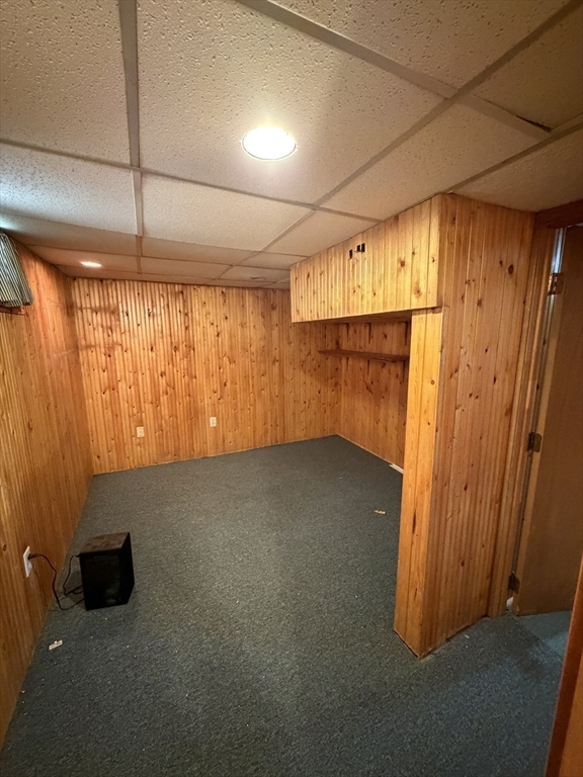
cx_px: 292
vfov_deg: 102.1
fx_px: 314
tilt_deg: -10.1
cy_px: 388
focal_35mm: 14
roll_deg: +0.1
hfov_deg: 85.7
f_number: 2.2
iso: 1250
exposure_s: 1/30
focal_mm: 2.22
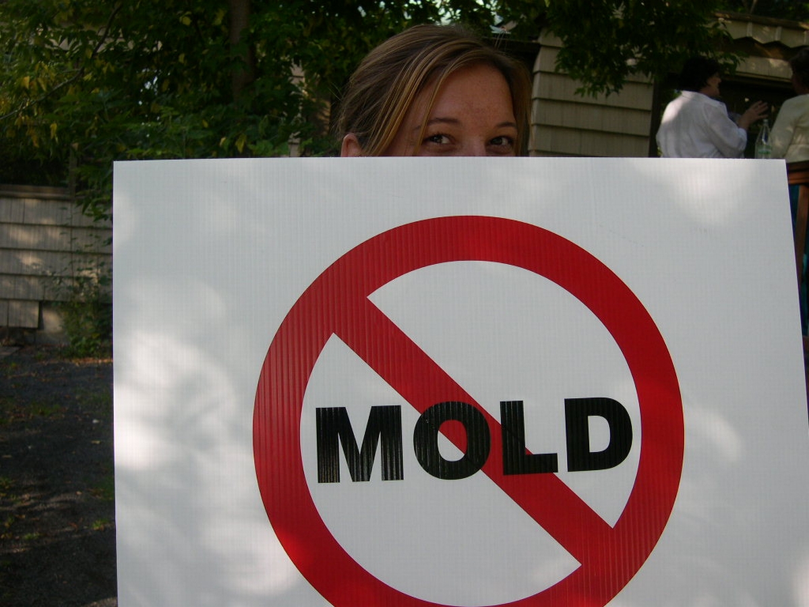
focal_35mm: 38
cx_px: 404
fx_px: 888
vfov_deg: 37.7
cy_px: 304
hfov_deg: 49.0
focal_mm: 8
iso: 100
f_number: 2.8
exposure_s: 1/212
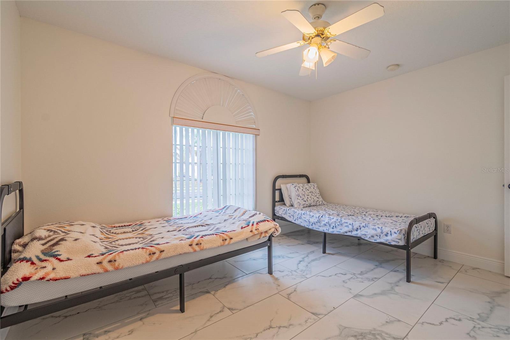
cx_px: 255
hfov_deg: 100.4
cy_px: 170
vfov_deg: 77.3
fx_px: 212
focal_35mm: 15
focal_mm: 10
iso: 320
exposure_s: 1/100
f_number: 7.1
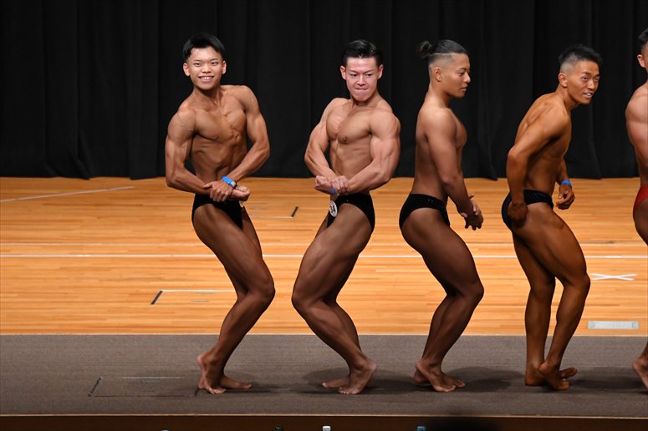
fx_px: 4048
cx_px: 324
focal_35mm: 225
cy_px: 216
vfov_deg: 6.1
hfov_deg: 9.2
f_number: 5.6
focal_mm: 150
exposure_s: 1/400
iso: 4000
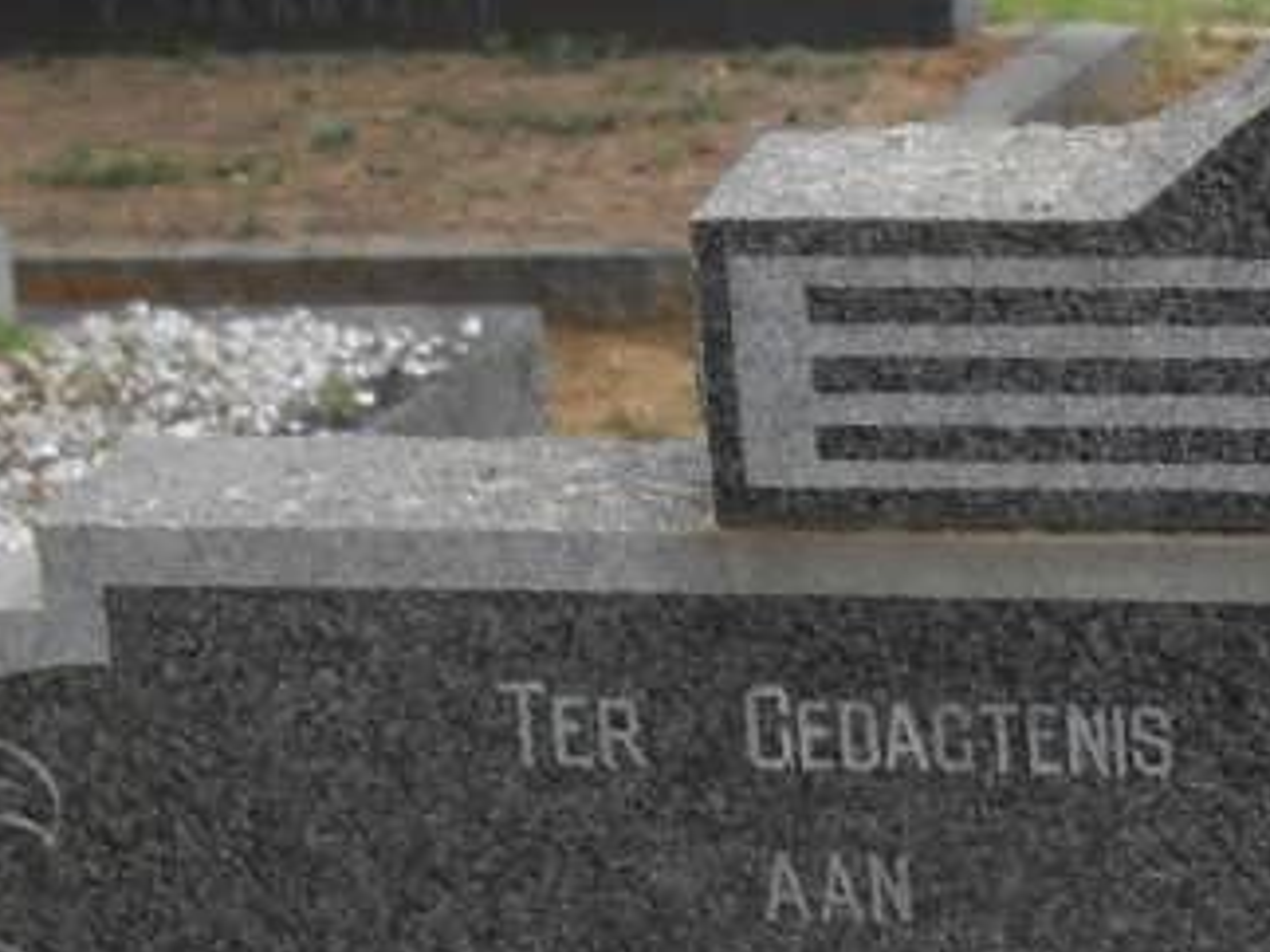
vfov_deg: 8.0
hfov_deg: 10.3
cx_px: 2261
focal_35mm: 182
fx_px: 6675
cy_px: 1515
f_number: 3.9
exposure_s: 1/250
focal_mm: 8.7
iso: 100
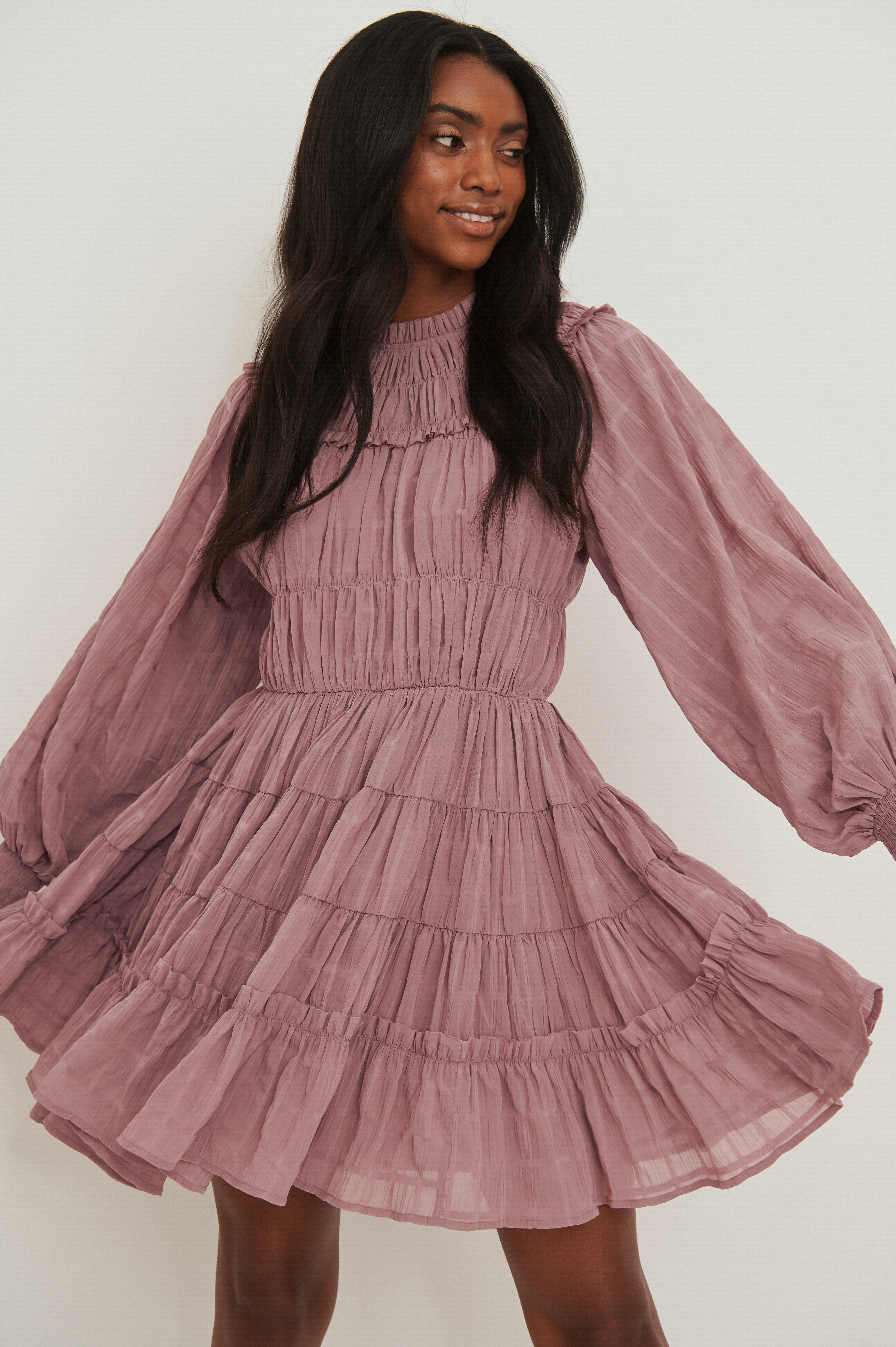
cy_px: 674
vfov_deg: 36.3
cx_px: 448
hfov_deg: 24.6
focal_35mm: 55
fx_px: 2056
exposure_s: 1/160
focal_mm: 55
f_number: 8
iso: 250
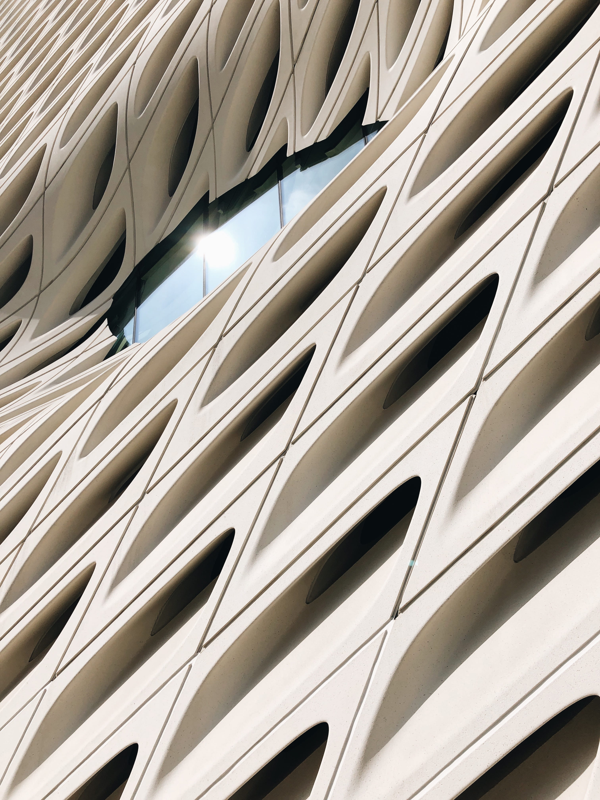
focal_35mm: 28
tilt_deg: +31.9
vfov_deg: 63.4
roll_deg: +3.1
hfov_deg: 49.7
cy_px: 400
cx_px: 300
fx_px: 647
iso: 20
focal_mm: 4
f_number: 1.8
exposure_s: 1/4425
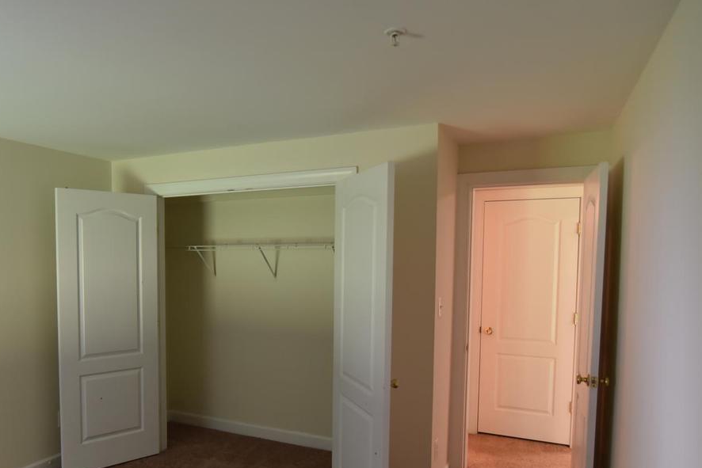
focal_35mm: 26
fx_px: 507
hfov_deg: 68.1
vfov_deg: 49.1
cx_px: 254
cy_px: 289
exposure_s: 1/60
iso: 800
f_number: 3.2
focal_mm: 16
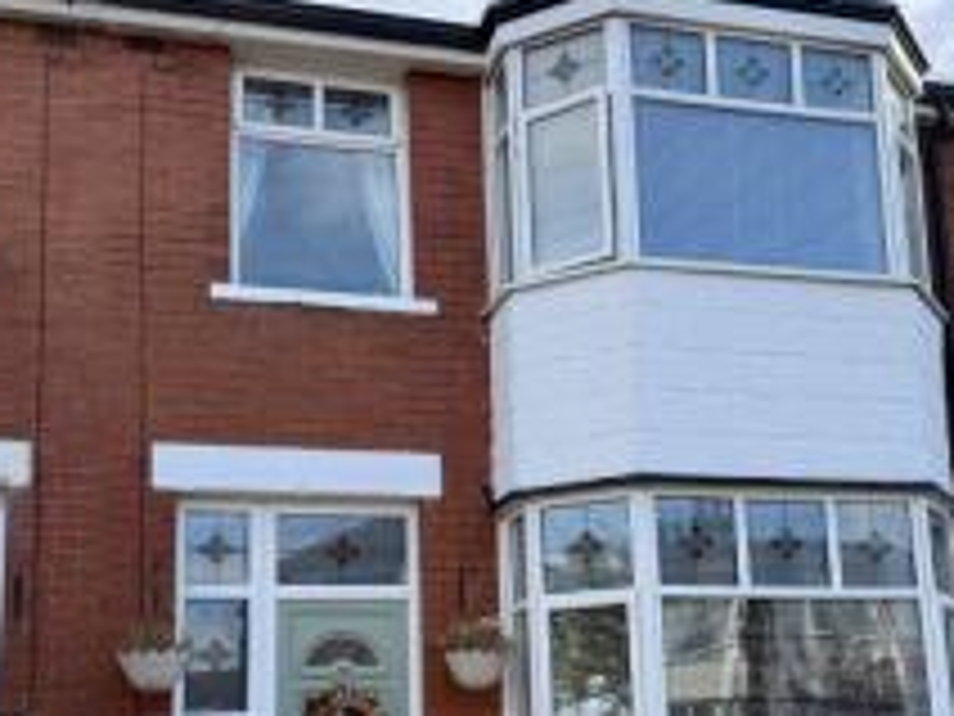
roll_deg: +3.0
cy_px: 520
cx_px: 533
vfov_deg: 29.9
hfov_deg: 39.6
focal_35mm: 48
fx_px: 1323
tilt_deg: +10.6
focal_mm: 6.76
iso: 100
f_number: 1.78
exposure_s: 1/2169
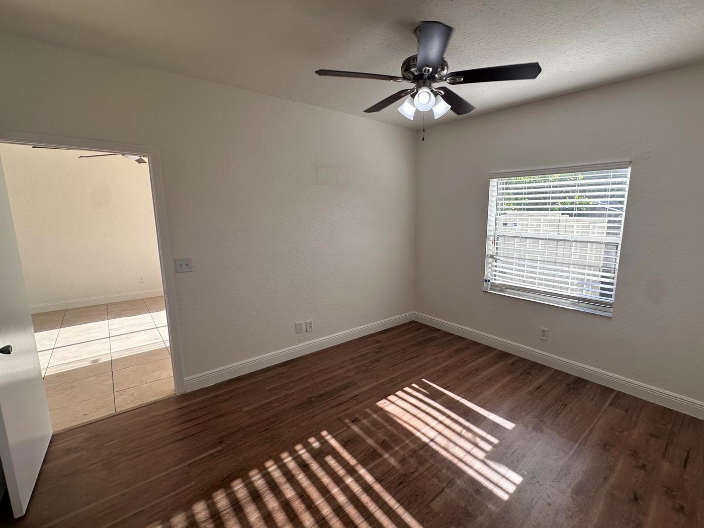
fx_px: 325
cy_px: 265
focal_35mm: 16
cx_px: 388
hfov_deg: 94.2
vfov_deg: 78.1
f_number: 2.2
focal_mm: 2.22
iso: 40
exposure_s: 1/251
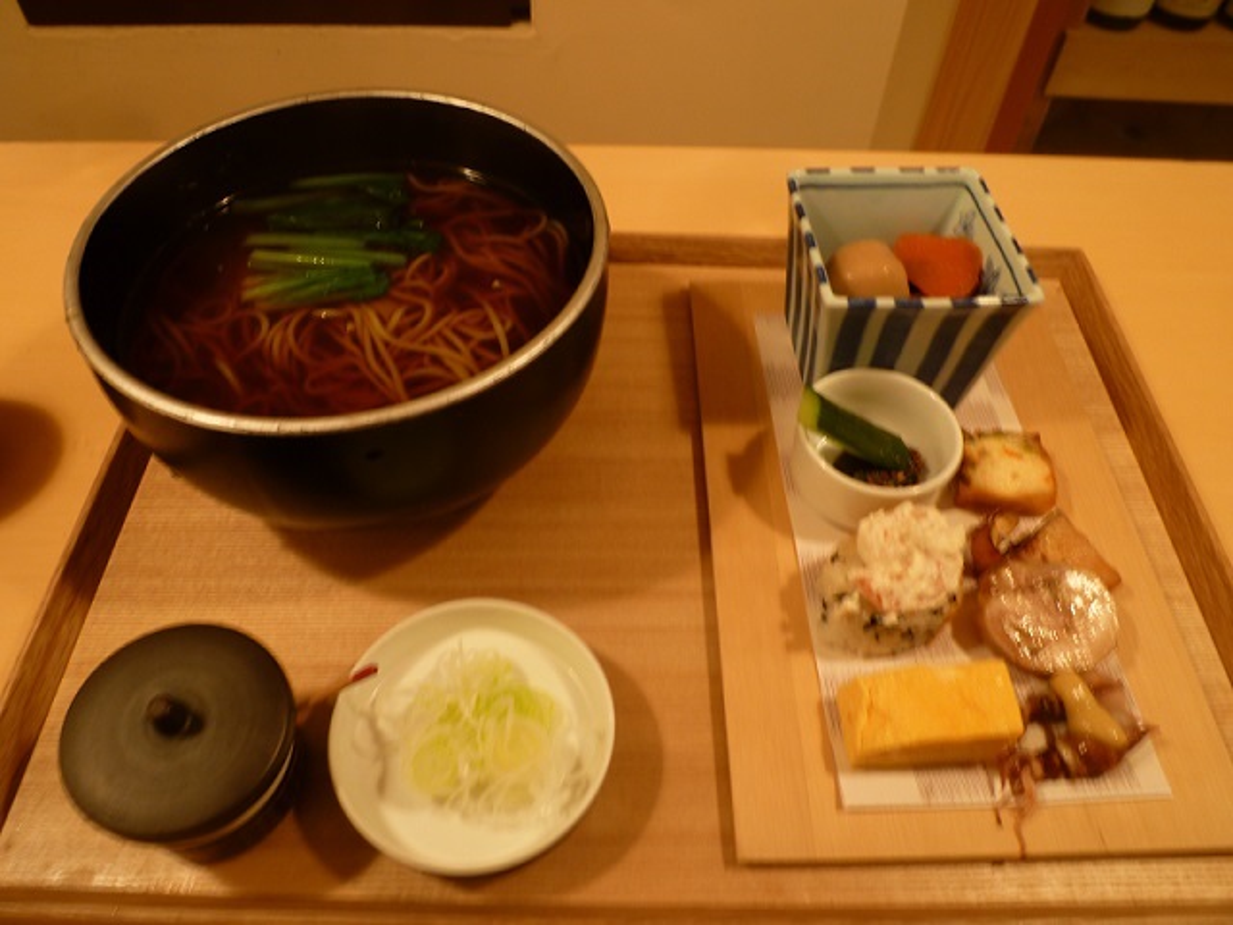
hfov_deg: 69.4
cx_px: 616
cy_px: 462
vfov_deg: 54.9
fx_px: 890
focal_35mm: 25
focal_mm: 4.5
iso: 80
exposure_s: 1/4
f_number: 2.8
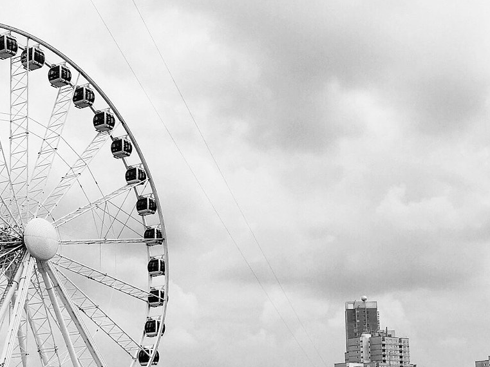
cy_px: 302
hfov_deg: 31.7
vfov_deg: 23.6
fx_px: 863
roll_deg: +0.5
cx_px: 278
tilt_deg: +8.0
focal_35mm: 61
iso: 25
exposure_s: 1/2331
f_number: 2.2
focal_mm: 4.15
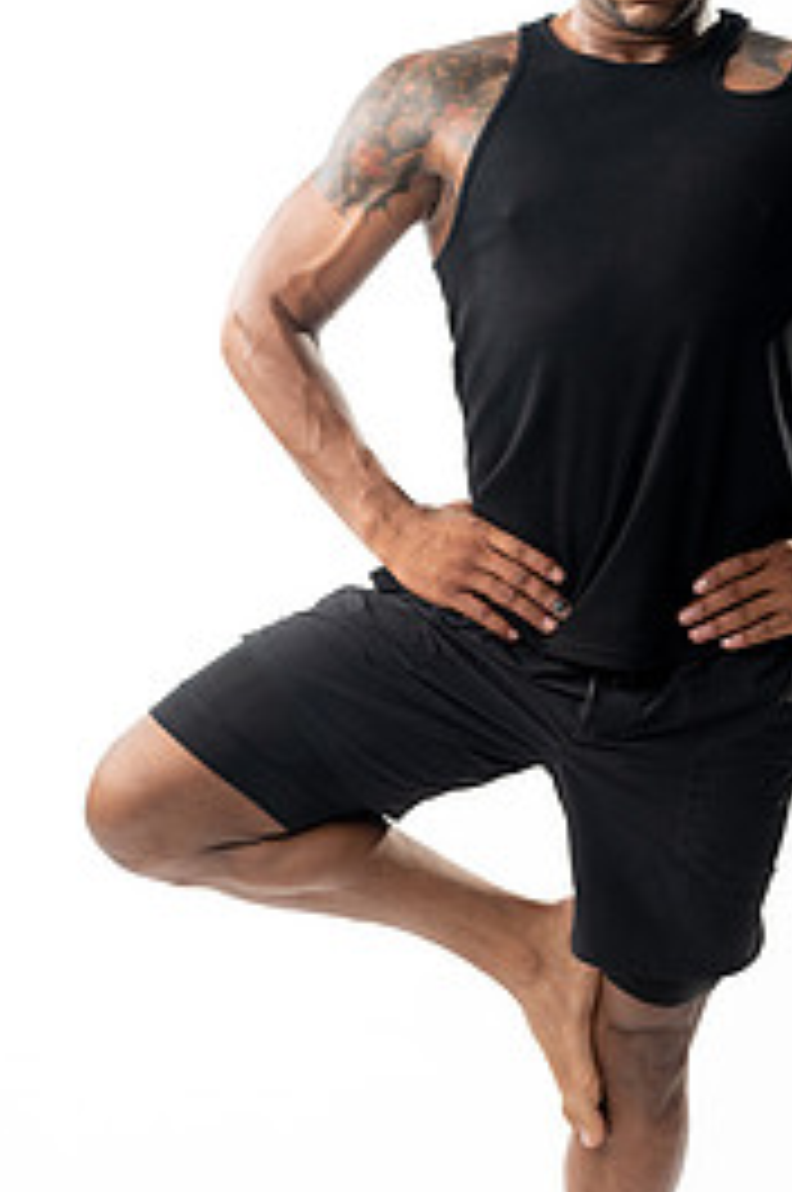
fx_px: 2812
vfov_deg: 23.9
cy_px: 598
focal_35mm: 85
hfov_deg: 15.9
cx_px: 608
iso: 800
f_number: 3.2
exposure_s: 1/80
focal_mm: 50
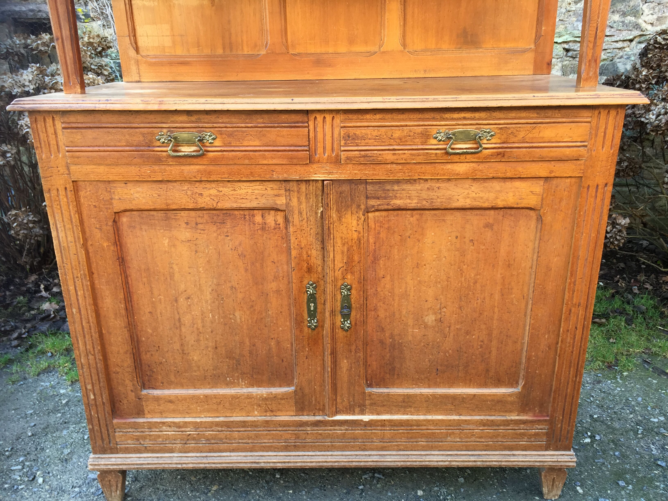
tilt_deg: -19.4
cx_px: 334
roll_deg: -0.2
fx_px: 560
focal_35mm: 29
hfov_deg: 61.7
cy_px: 250
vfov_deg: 48.2
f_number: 2.2
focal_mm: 4.15
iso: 40
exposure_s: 1/50
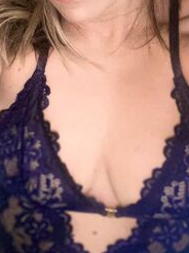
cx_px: 76
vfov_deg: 33.7
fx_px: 416
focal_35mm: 57
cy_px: 99
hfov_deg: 25.6
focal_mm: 2.71
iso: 400
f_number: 2.2
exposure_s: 1/24
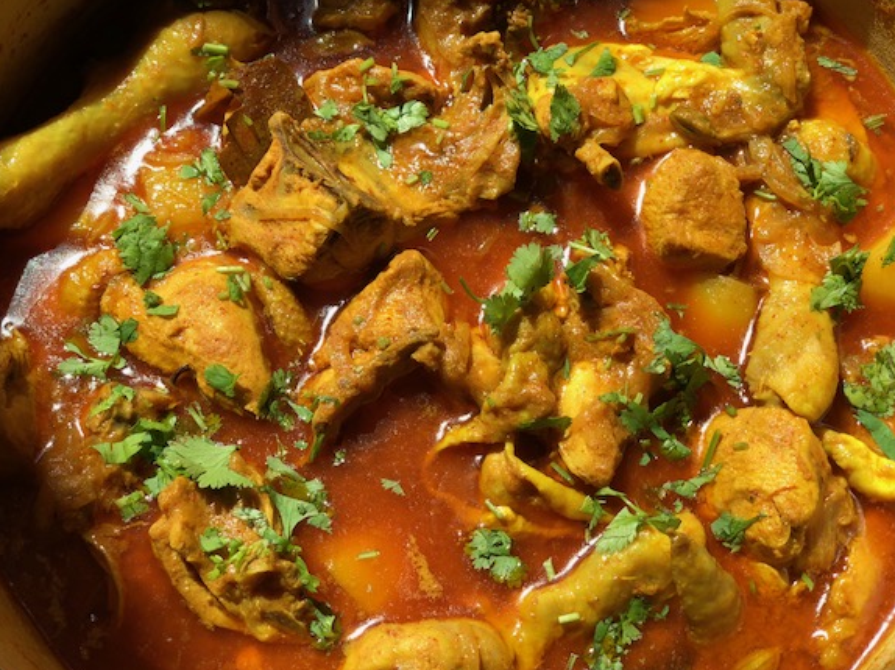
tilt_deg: -71.4
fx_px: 1499
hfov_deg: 33.2
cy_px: 343
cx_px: 448
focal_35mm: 58
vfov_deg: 25.2
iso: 16
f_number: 2.4
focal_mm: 6
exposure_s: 1/432
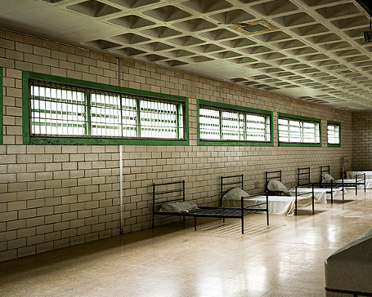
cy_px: 150
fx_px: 440
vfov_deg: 37.3
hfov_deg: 45.5
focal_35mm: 40
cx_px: 223
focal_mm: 35
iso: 1600
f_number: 7.1
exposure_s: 1/30
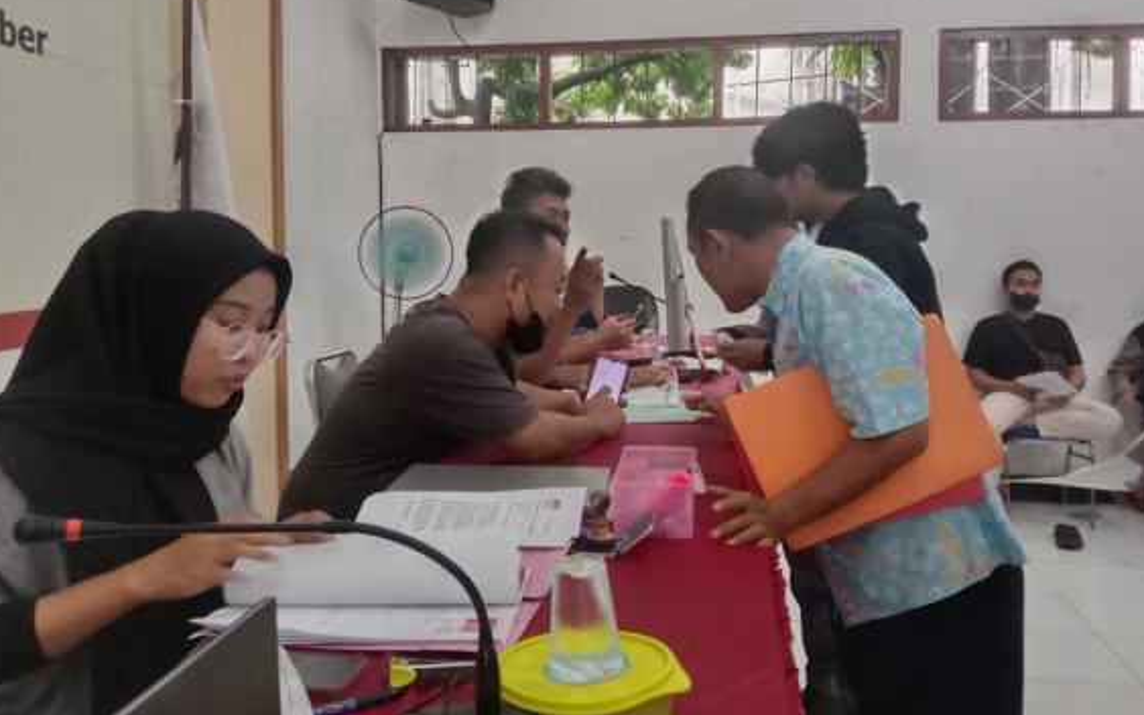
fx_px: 935
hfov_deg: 62.9
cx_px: 576
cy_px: 274
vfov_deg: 41.6
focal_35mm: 30
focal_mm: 3.65
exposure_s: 1/25
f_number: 2.2
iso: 838
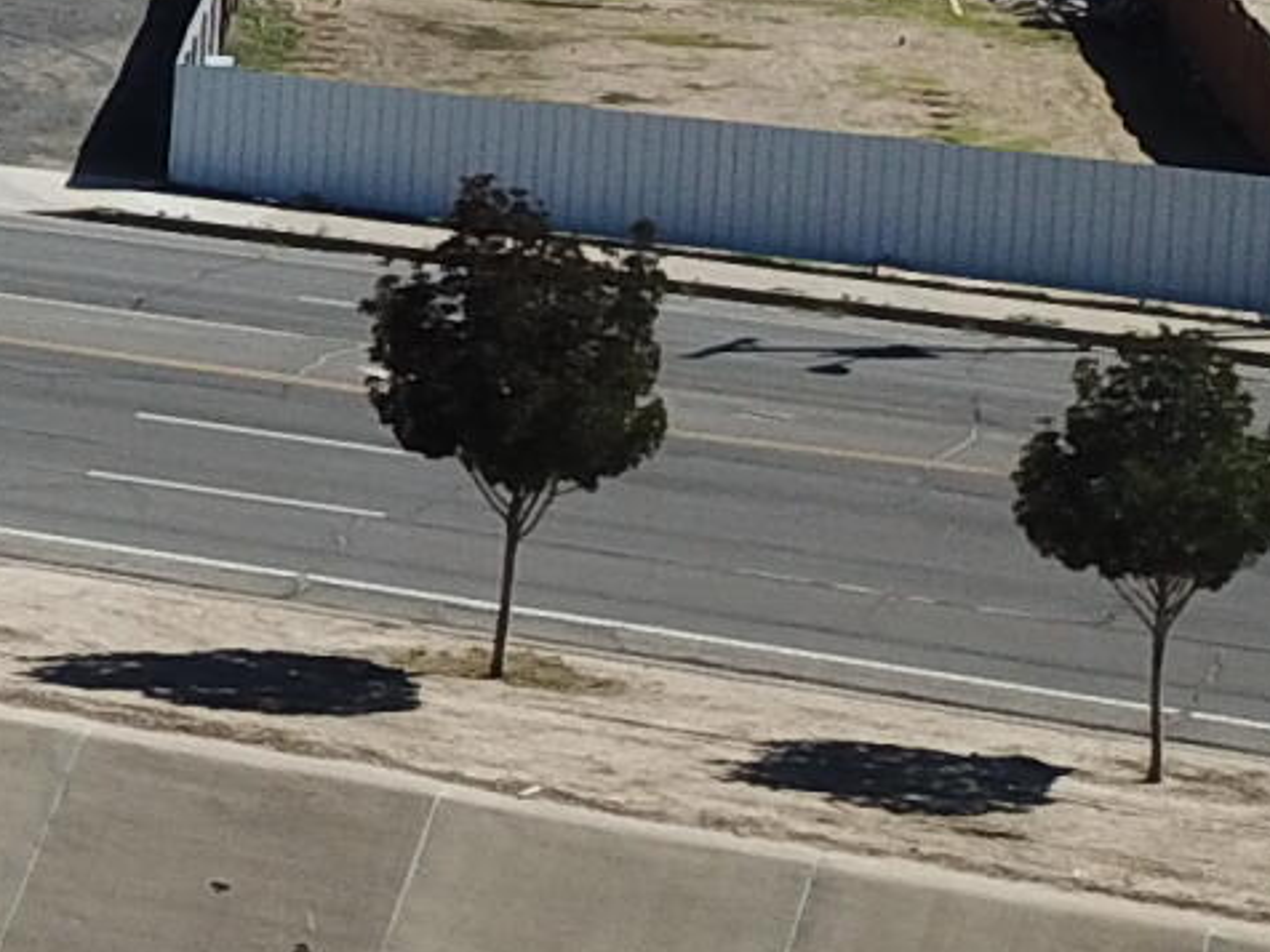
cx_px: -2375
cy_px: -304
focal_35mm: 164
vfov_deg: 8.9
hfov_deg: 9.7
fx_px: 6017
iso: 100
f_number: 2.2
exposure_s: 1/1706
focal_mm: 4.73
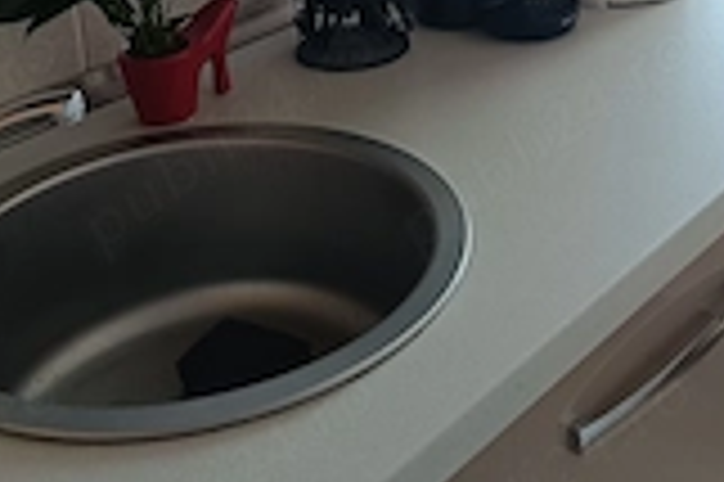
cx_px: 387
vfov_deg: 20.2
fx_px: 1246
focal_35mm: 62
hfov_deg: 32.4
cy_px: -131
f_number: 1.88
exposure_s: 1/101
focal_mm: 5.59
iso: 232
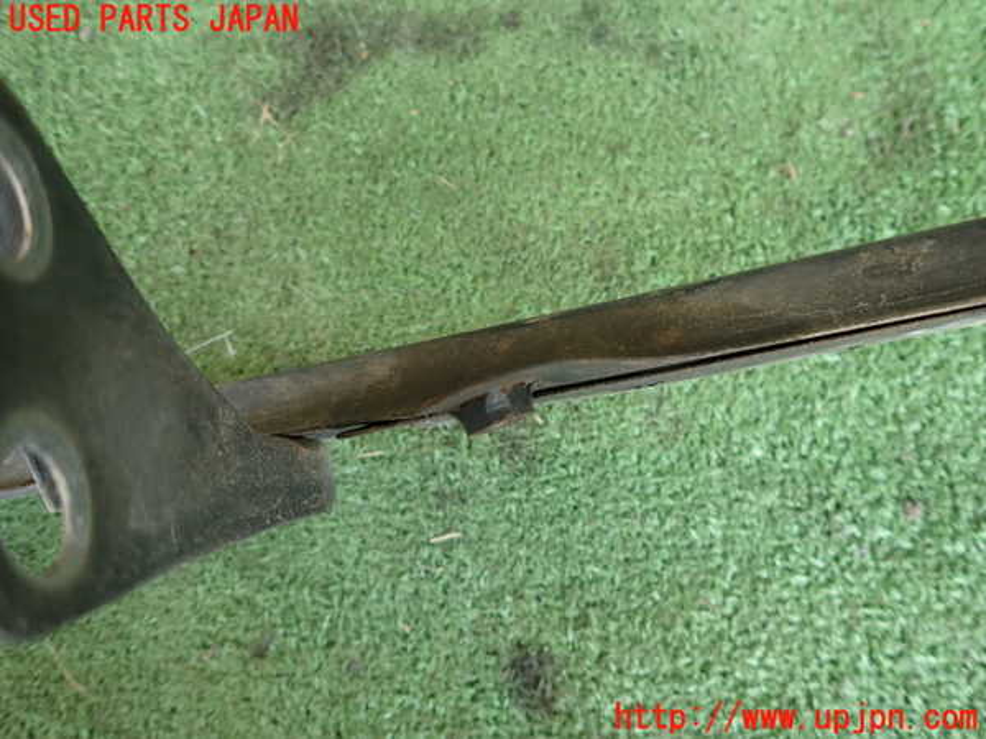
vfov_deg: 54.9
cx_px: 493
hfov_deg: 69.4
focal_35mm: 25
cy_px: 370
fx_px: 712
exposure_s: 1/60
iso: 200
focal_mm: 4.5
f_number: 2
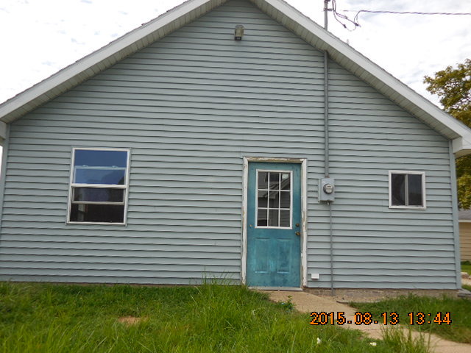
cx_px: 236
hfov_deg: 55.4
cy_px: 176
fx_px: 449
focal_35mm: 33
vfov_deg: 42.9
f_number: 3.7
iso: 125
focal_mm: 5.9
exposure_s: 1/800
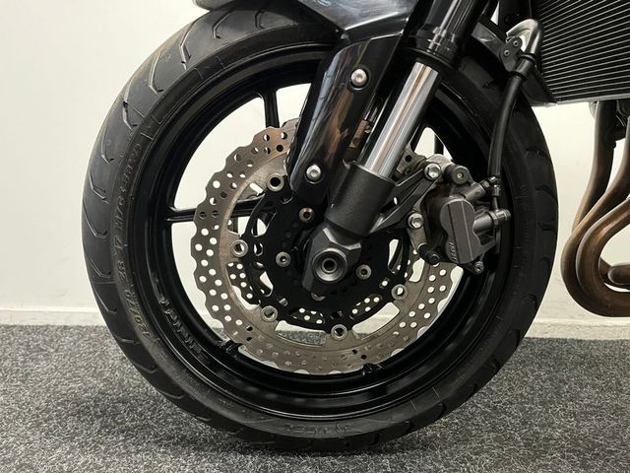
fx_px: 473
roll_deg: -0.4
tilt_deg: -4.8
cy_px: 236
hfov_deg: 67.3
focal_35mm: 26
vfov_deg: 53.1
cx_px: 315
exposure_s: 1/33
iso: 500
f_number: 1.6
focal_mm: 5.1
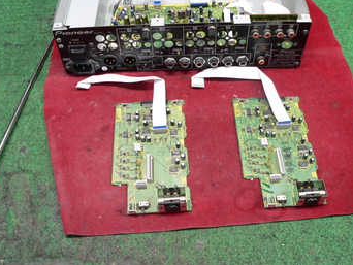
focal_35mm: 40
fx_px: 408
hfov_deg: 46.8
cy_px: 121
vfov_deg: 36.0
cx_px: 184
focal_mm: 6
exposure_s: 1/15
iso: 200
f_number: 2.8
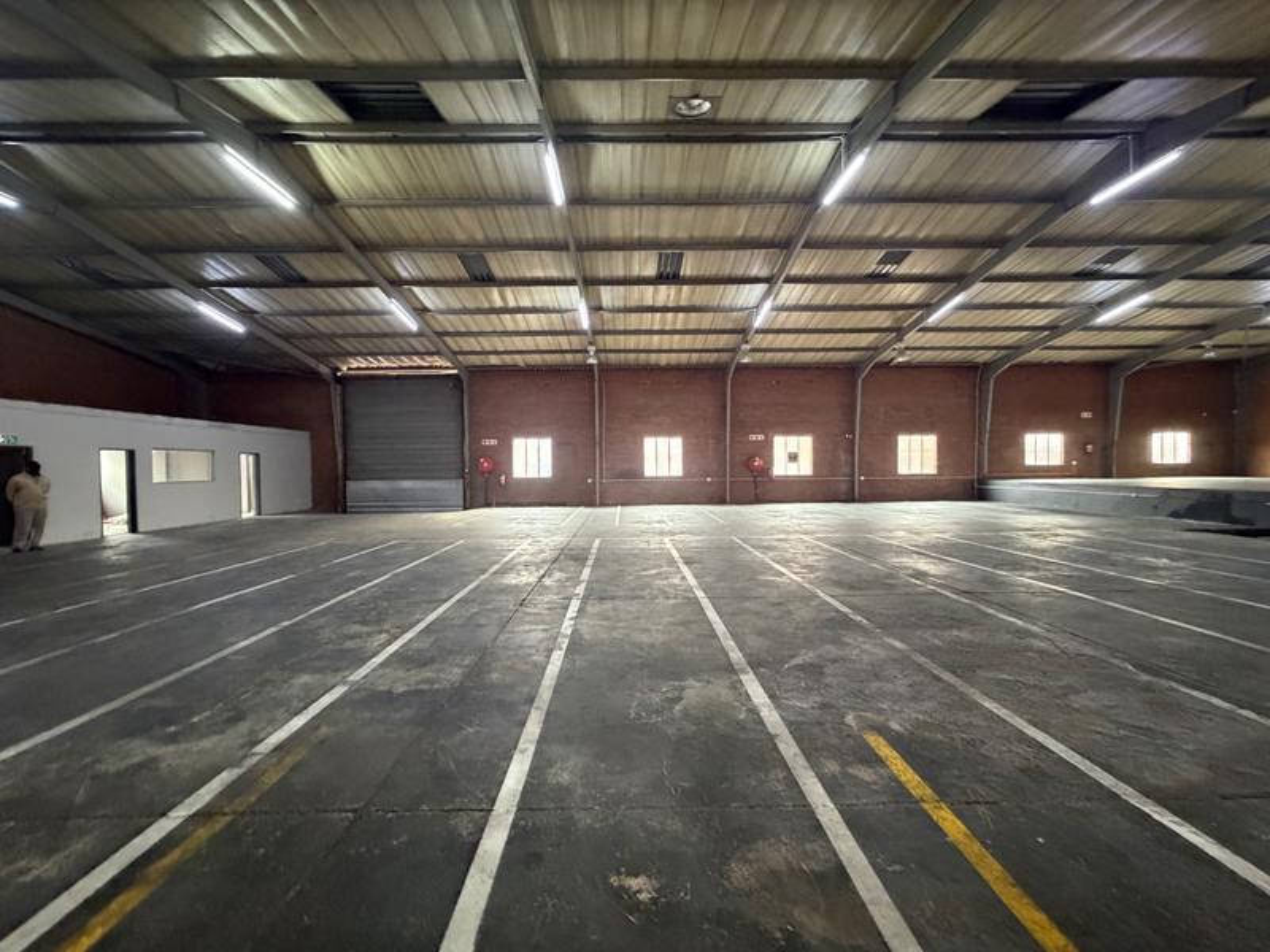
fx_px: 514
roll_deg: +2.0
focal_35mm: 14
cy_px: 476
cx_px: 635
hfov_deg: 102.1
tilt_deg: -0.1
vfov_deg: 85.7
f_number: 2.2
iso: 800
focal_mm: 2.22
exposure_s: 1/50
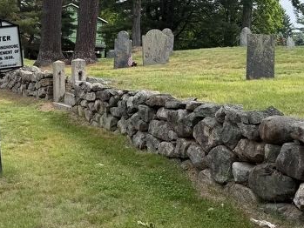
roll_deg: -3.3
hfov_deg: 32.8
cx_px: 20
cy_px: 66
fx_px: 483
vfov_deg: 26.3
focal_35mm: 55
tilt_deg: +2.3
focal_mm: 6.76
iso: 80
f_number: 1.78
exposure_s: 1/2299
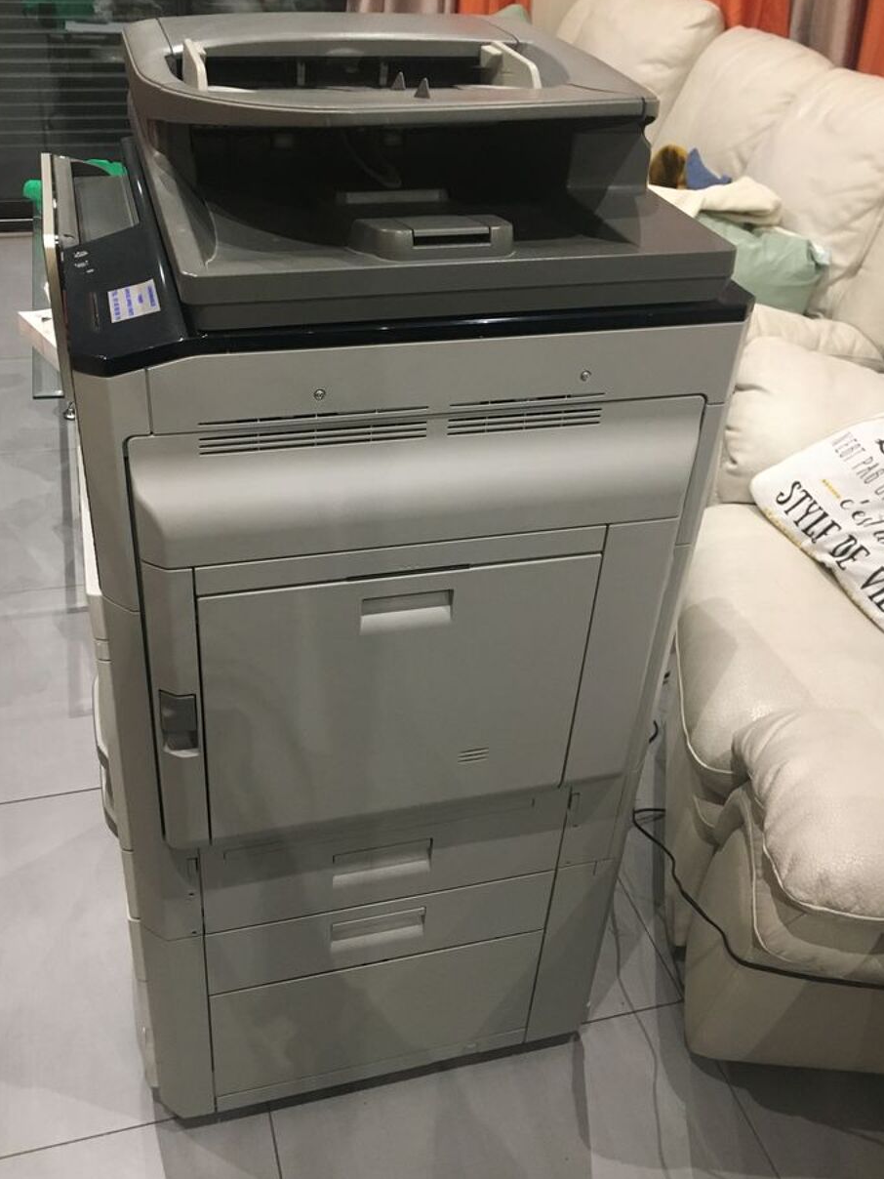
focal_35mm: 32
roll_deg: -1.9
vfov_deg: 56.8
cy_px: 568
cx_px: 415
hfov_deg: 44.1
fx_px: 1090
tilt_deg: -34.1
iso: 160
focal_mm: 4.15
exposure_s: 1/33
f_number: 2.2
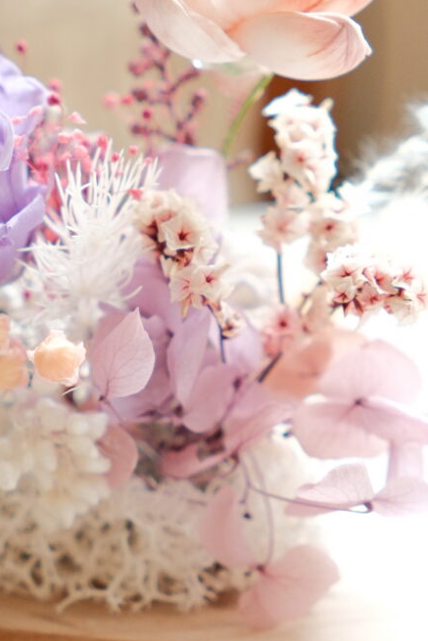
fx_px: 2246
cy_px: 211
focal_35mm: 126
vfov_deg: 16.2
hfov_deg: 10.8
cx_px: -1
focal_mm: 36.8
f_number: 2.8
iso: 1250
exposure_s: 1/125
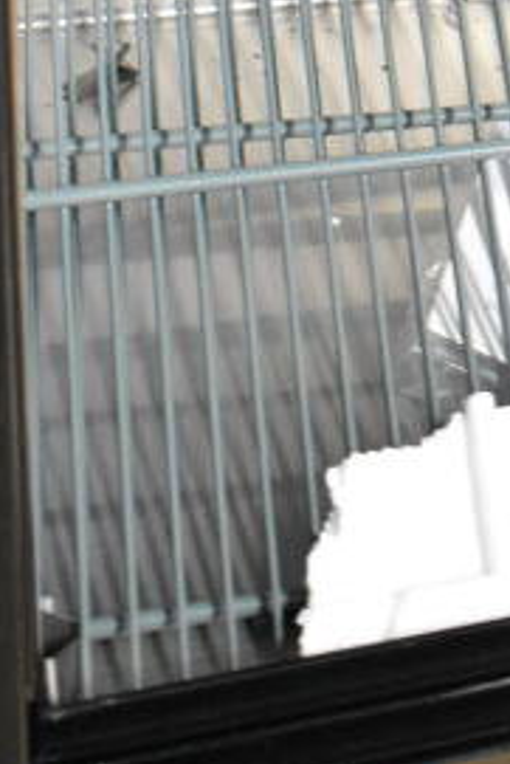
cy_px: -341
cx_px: 696
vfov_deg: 18.2
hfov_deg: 13.0
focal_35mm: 101
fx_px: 2143
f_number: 3.5
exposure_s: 1/30
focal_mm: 20
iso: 5000
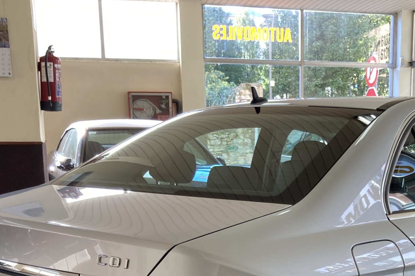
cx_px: 283
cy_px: 285
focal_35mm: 57
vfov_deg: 22.7
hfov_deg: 34.7
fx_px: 657
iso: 50
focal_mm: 3.99
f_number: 1.8
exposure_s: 1/50
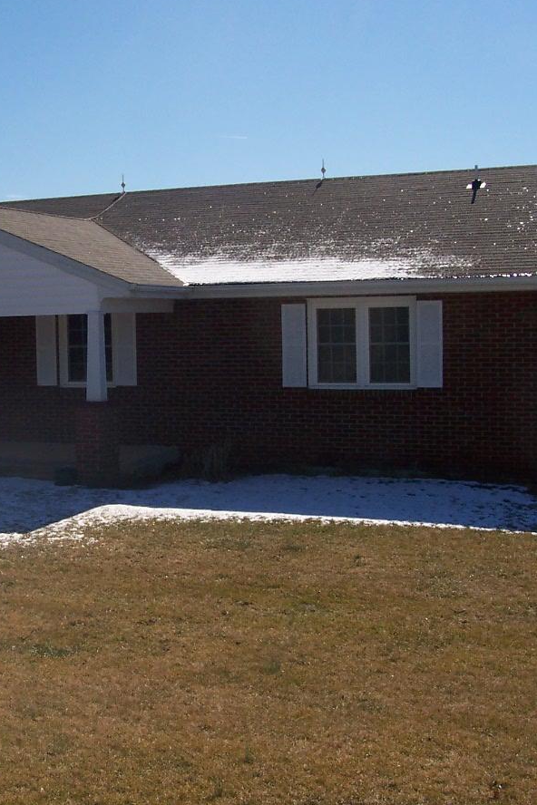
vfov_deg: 38.2
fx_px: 1163
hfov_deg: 25.5
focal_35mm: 52
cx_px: 96
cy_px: 402
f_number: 5.6
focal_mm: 5.6
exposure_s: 1/1000
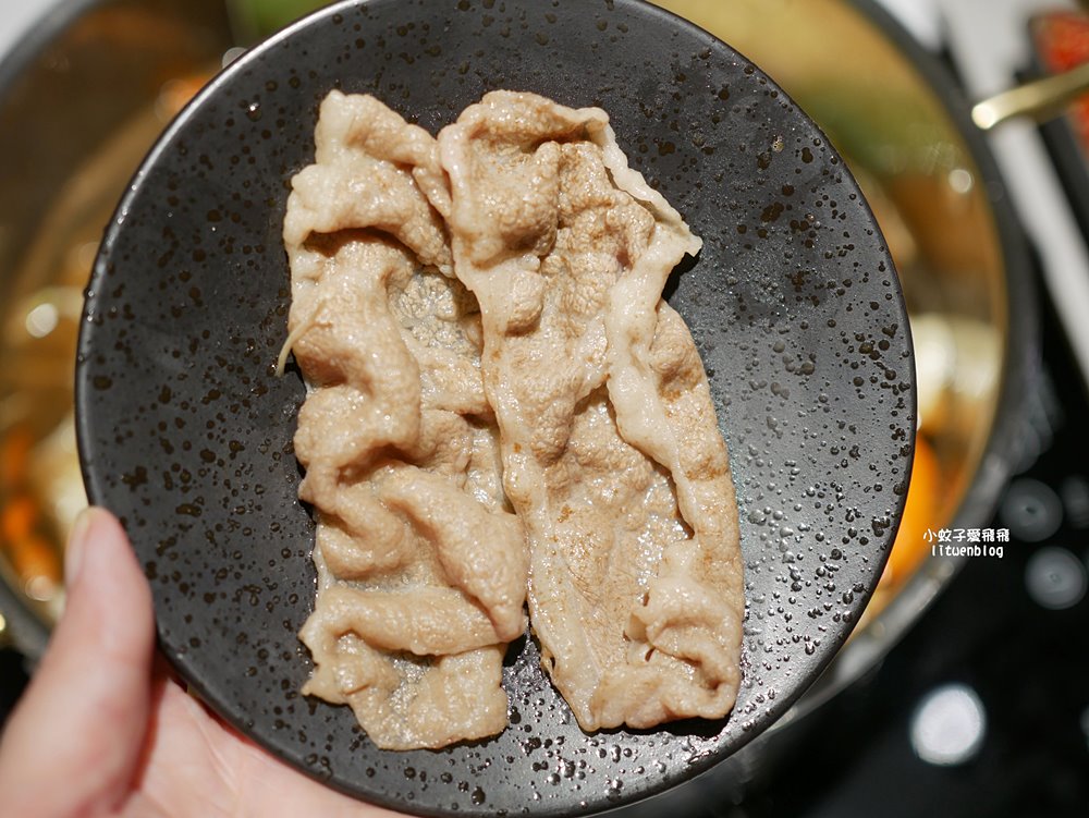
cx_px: 544
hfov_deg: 38.2
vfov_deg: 29.1
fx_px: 1574
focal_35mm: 50
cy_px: 409
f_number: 1.8
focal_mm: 25
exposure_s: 1/250
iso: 200
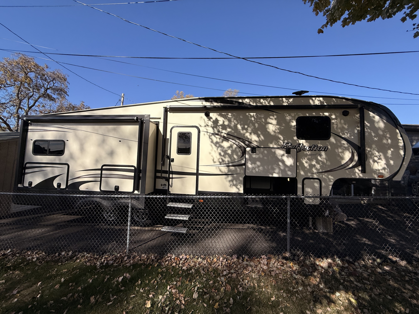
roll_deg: -2.0
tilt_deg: +5.3
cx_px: 210
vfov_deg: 85.7
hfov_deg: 102.1
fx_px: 169
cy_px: 157
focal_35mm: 14
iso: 50
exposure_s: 1/3125
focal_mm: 2.22
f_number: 2.2
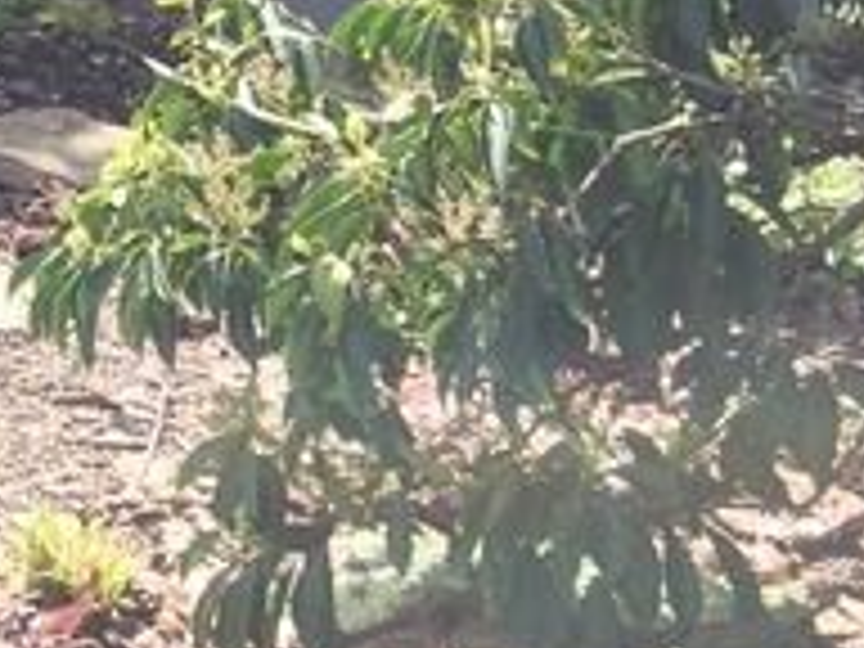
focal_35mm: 141
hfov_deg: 11.6
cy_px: -238
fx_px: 3519
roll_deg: -3.5
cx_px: -1172
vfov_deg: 10.3
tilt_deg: -13.7
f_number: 2.2
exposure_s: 1/501
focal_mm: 4.15
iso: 32
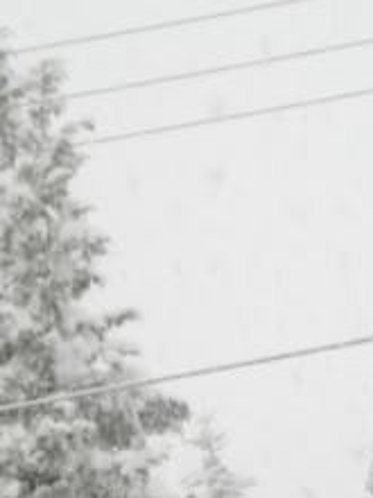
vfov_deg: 6.5
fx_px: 4382
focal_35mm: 305
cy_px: 414
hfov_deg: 4.9
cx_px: 380
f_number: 5.7
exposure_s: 1/125
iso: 188
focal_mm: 17.3
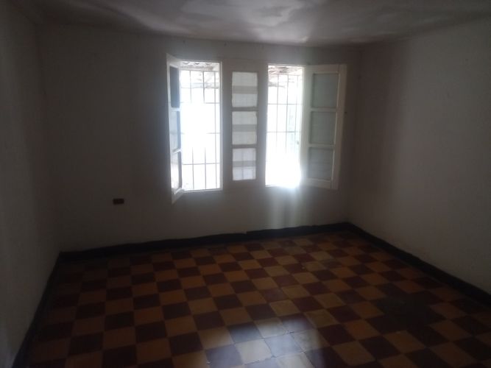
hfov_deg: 69.4
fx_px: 355
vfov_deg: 54.9
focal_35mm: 25
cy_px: 184
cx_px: 246
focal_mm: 4.6
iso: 640
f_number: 2
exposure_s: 1/15
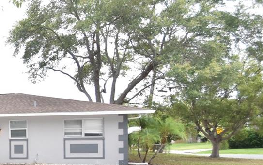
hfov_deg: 33.0
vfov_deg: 28.0
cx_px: -77
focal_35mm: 45
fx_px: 323
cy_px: 134
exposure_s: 1/500
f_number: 3.5
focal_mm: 10
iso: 800
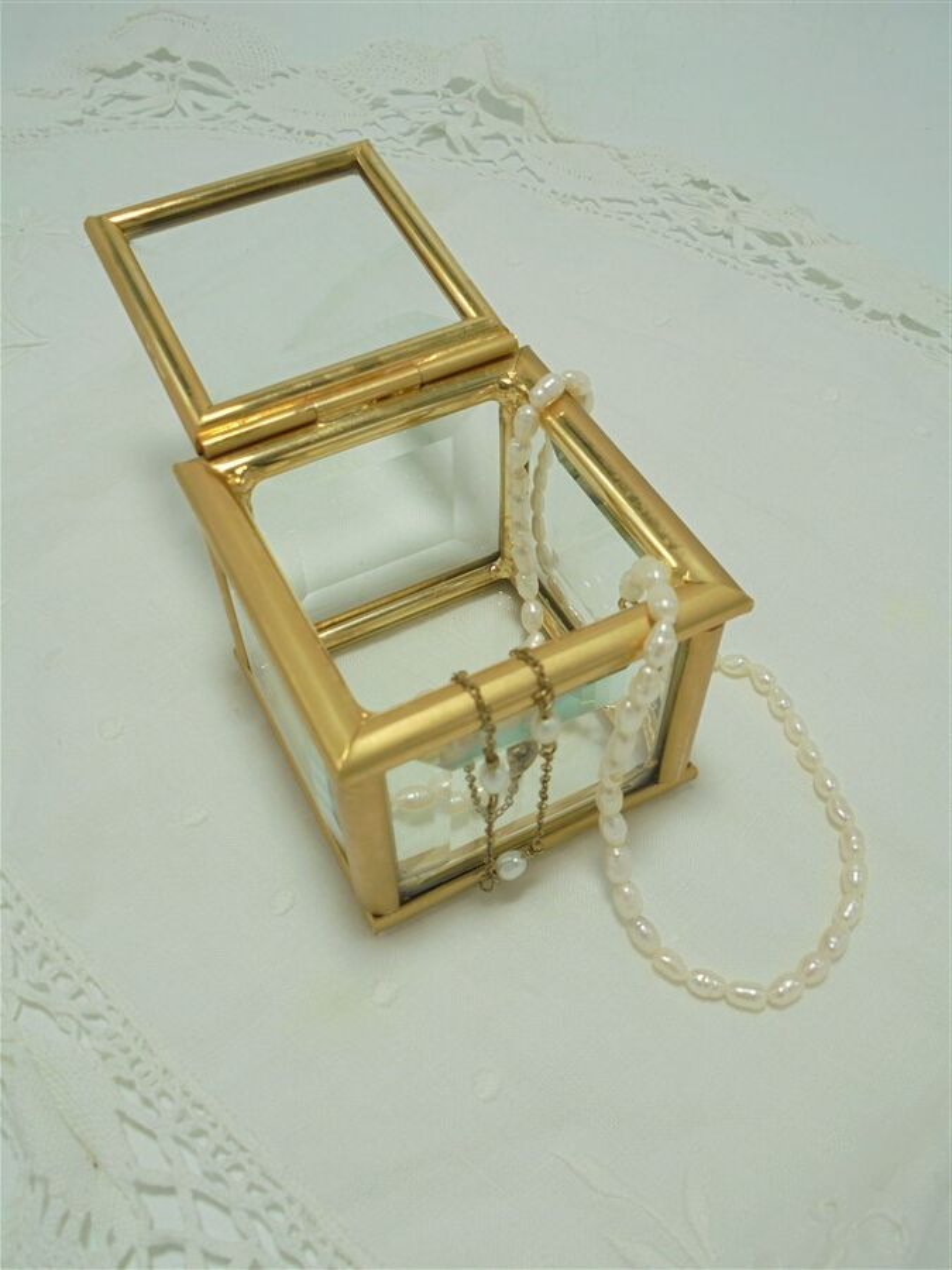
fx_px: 1063
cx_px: 476
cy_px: 635
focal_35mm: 29
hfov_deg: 48.2
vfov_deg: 61.7
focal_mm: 5.3
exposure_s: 1/125
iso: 100
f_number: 3.7
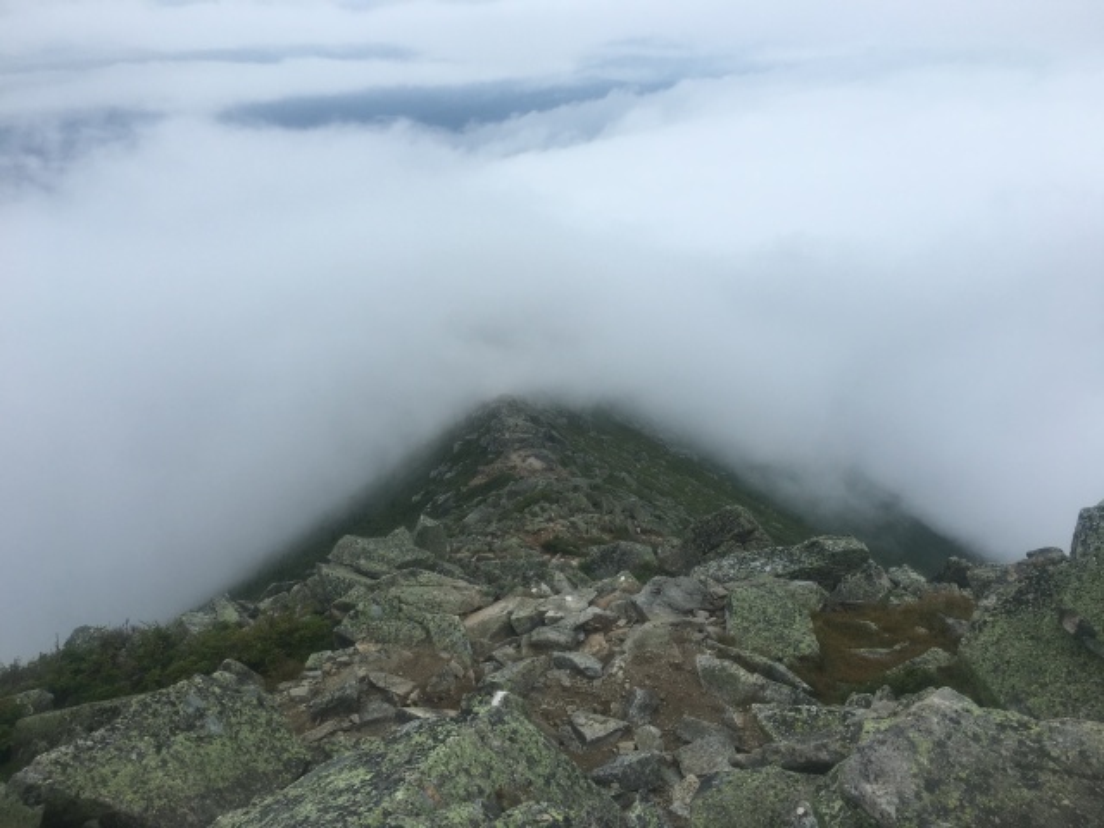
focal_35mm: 29
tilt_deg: -23.6
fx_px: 925
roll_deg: +2.2
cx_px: 552
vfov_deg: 48.2
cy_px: 414
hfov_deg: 61.7
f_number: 2.2
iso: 25
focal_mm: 4.15
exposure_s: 1/801
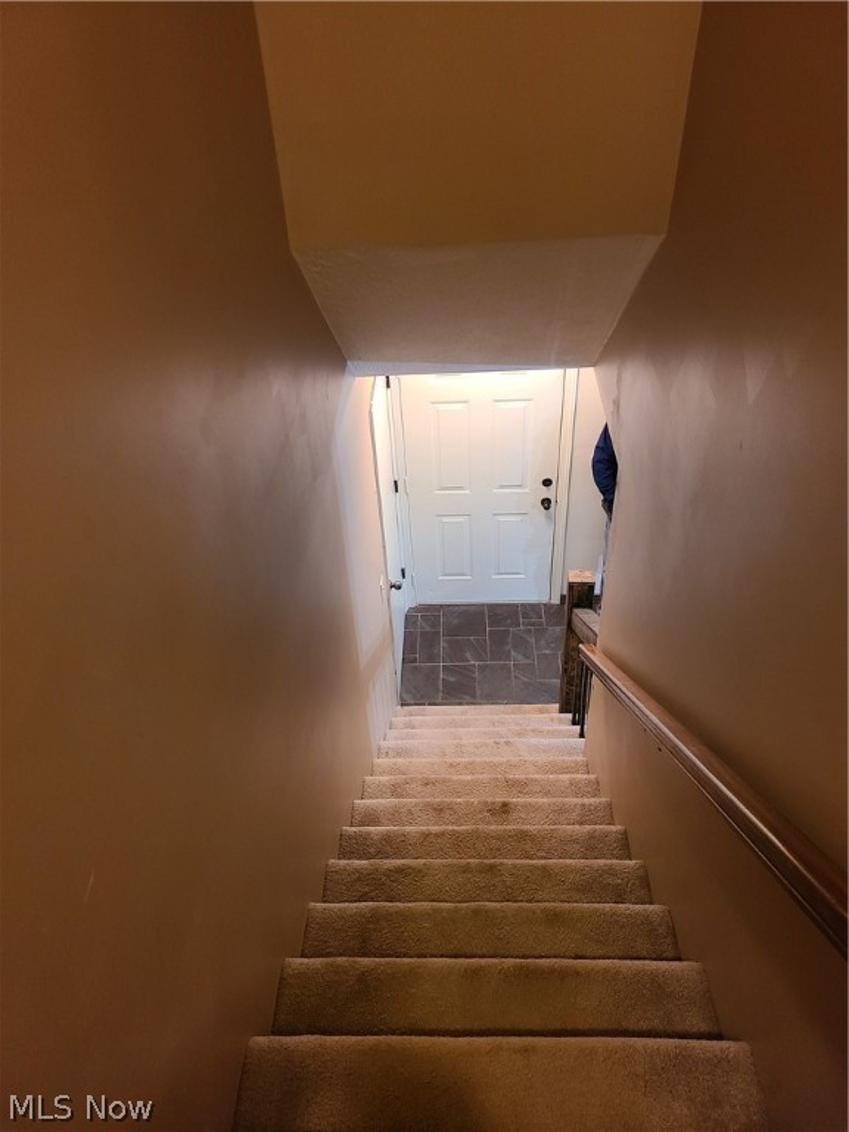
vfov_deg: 67.3
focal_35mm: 26
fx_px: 850
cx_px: 424
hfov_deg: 53.1
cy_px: 566
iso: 500
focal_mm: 5.4
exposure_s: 1/39
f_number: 1.8
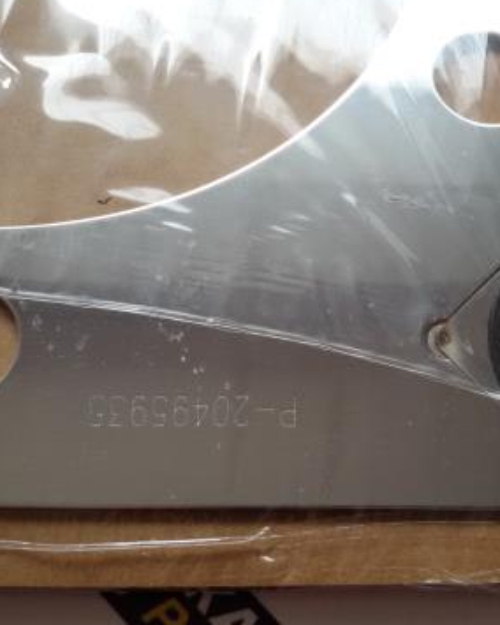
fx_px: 851
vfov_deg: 40.3
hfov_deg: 32.3
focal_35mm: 46
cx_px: 357
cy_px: 305
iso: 64
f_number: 2.4
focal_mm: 2.93
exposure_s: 1/100
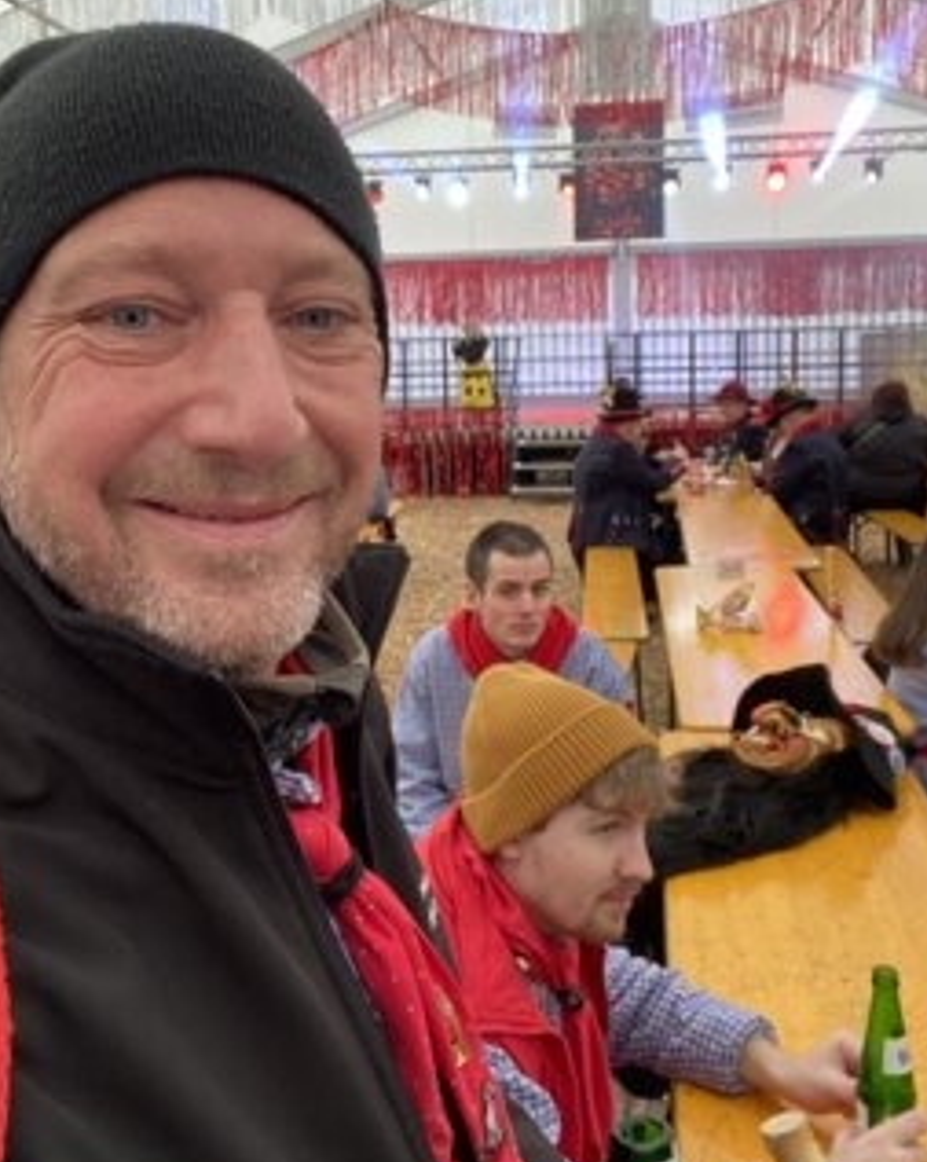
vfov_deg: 48.9
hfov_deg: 40.0
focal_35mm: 37
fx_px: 1271
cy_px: 484
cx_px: 425
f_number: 2.2
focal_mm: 2.71
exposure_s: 1/50
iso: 250
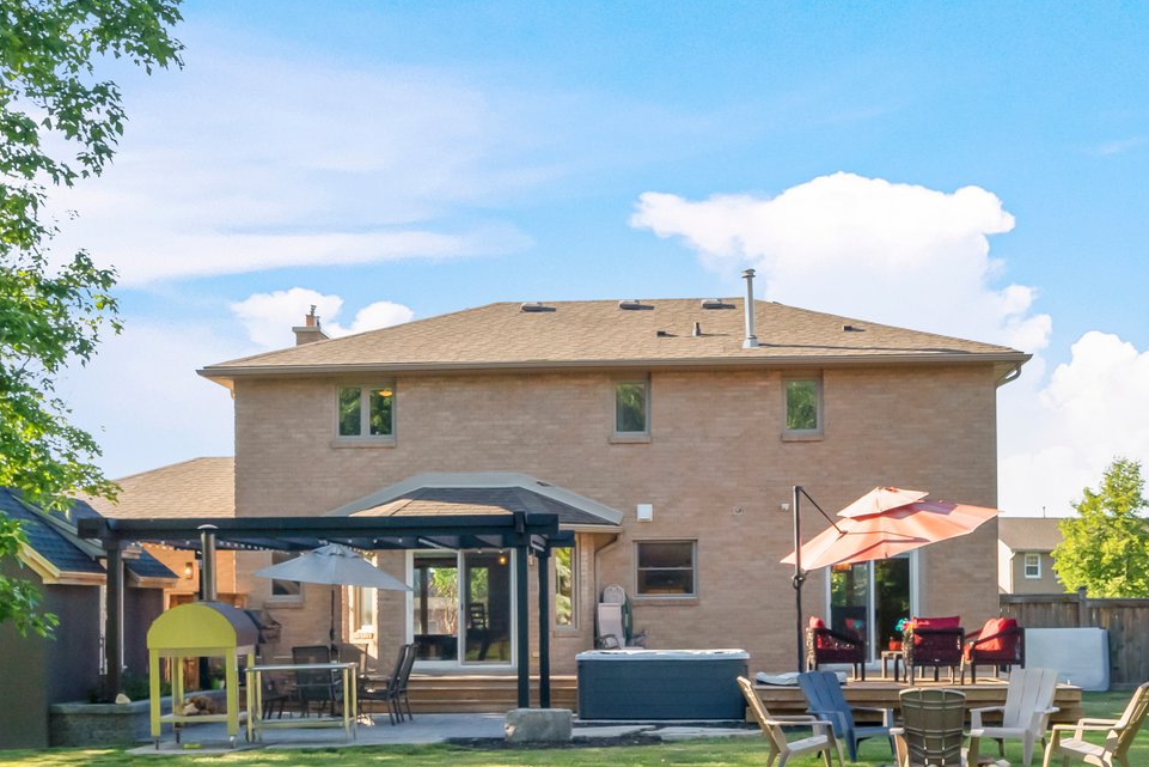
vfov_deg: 27.3
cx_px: 575
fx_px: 1564
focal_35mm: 49
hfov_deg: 40.3
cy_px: 546
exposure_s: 1/500
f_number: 8
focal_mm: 23
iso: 1600
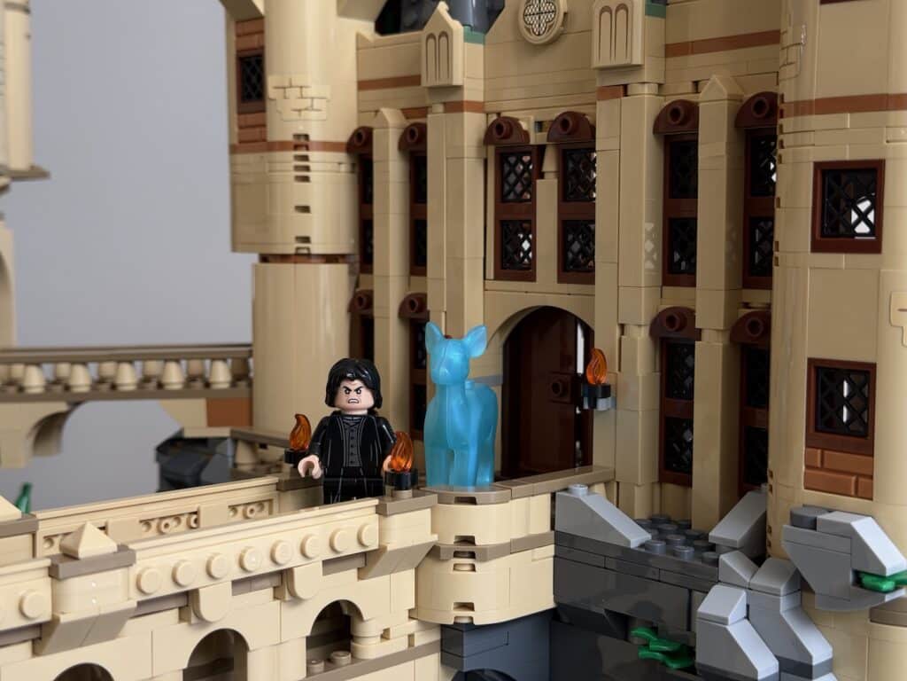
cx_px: 454
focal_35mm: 48
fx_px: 1258
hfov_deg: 39.7
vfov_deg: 30.3
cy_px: 340
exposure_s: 1/59
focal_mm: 6.76
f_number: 1.78
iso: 200
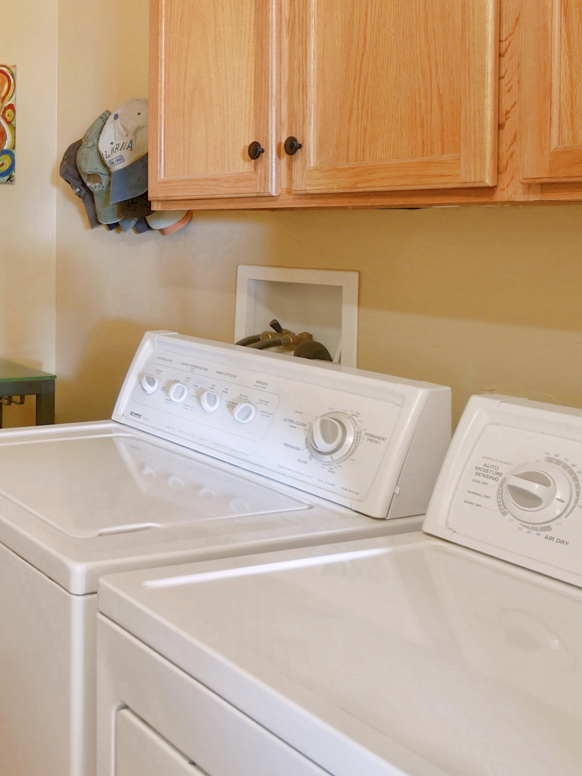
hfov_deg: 29.3
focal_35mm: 41
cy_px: 247
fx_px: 919
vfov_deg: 45.0
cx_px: -151
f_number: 6.3
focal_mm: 9
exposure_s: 2.5
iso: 200
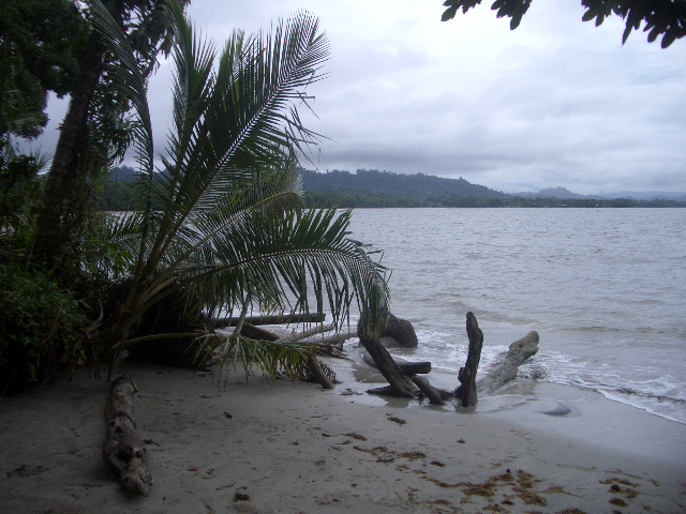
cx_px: 343
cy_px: 257
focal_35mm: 35
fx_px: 694
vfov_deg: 40.7
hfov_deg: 52.6
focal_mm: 5.8
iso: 50
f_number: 2.6
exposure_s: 1/1000
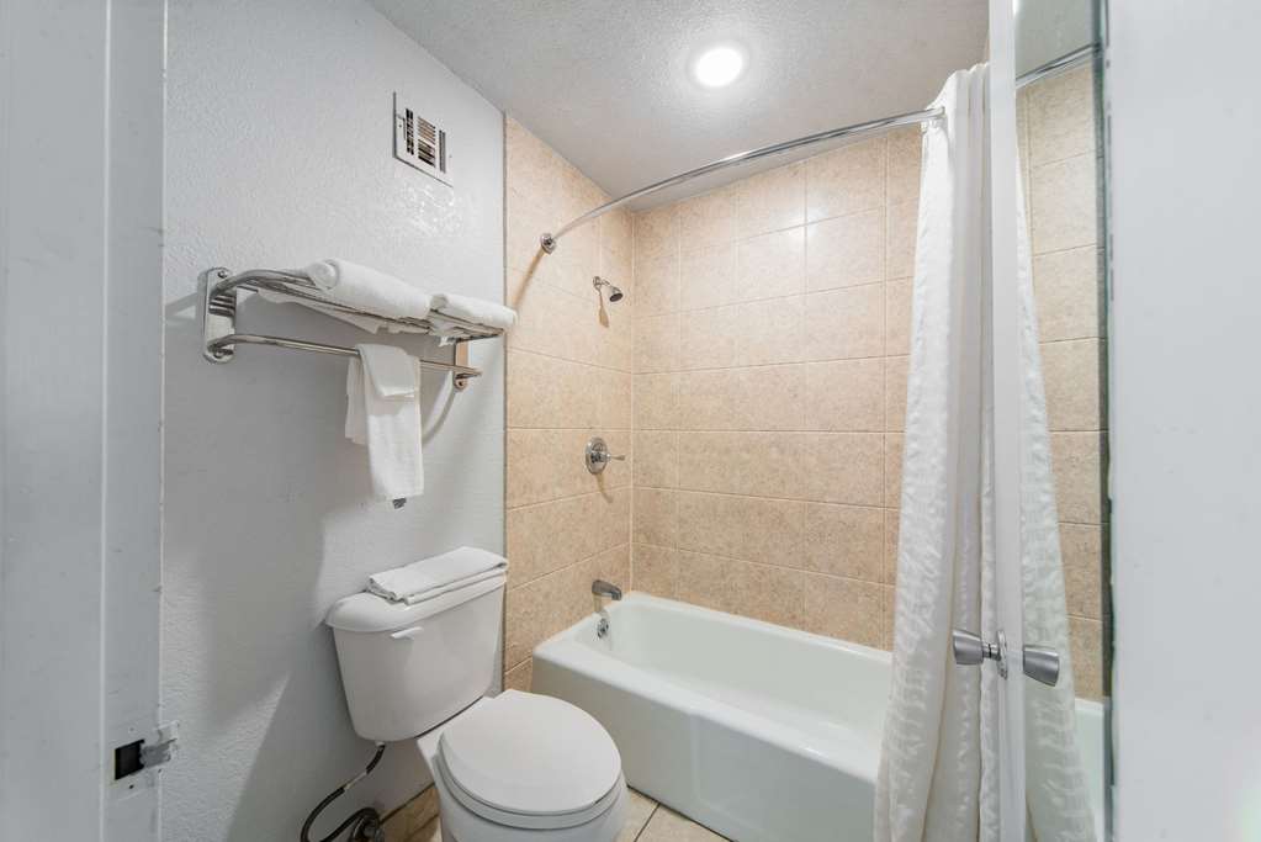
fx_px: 420
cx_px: 630
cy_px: 421
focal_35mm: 12
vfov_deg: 90.1
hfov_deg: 112.6
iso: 50
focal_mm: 12
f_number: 8
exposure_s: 1/3
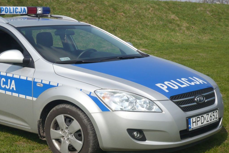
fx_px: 401
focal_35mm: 63
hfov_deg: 31.9
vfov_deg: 21.6
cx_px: 114
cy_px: 79
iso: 100
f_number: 10
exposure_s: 1/160
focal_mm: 9.9
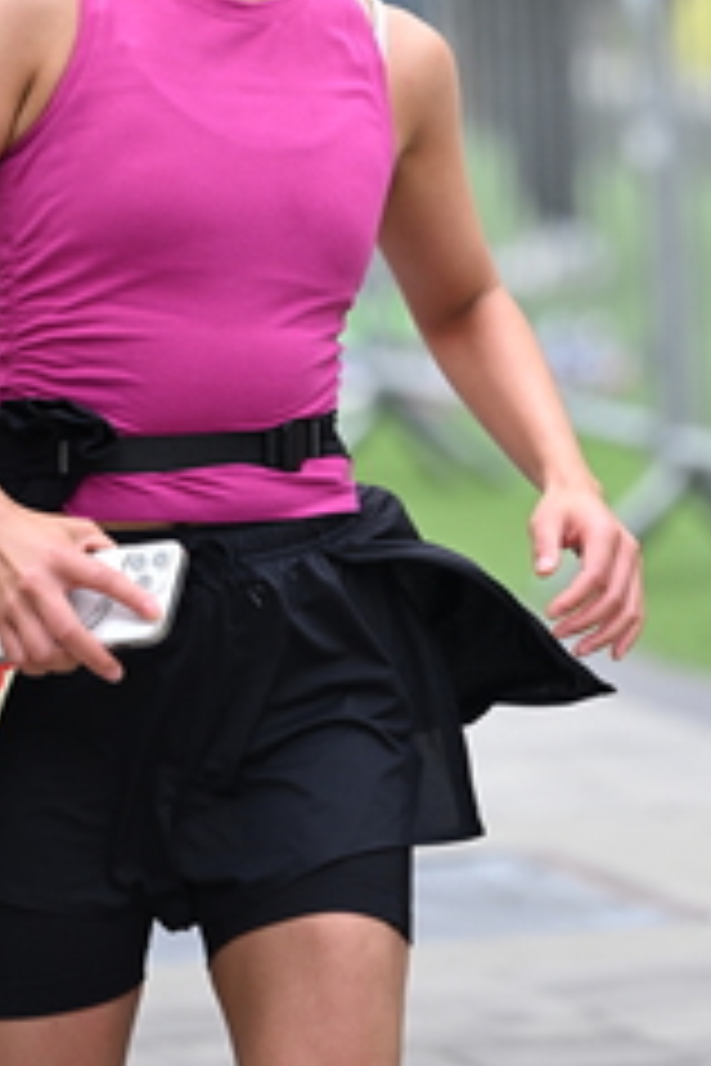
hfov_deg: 3.7
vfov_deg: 5.5
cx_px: 596
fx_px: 10990
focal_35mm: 371
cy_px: -112
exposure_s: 1/2000
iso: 640
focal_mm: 160
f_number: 2.8
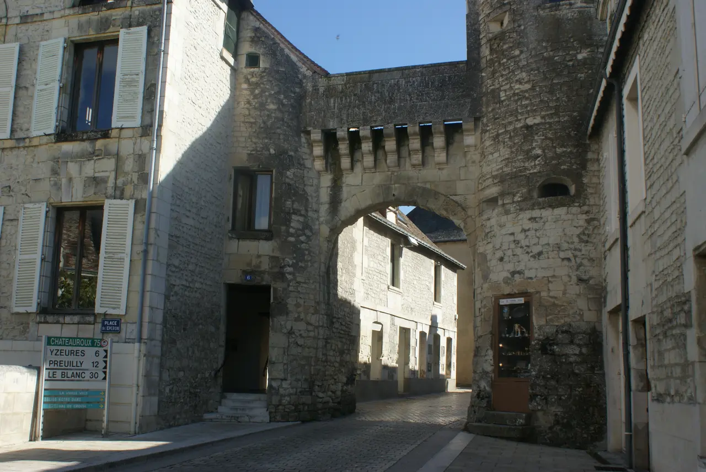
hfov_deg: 53.1
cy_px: 236
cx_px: 353
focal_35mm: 36
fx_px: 707
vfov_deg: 36.9
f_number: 10
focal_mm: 24
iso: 100
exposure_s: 1/125
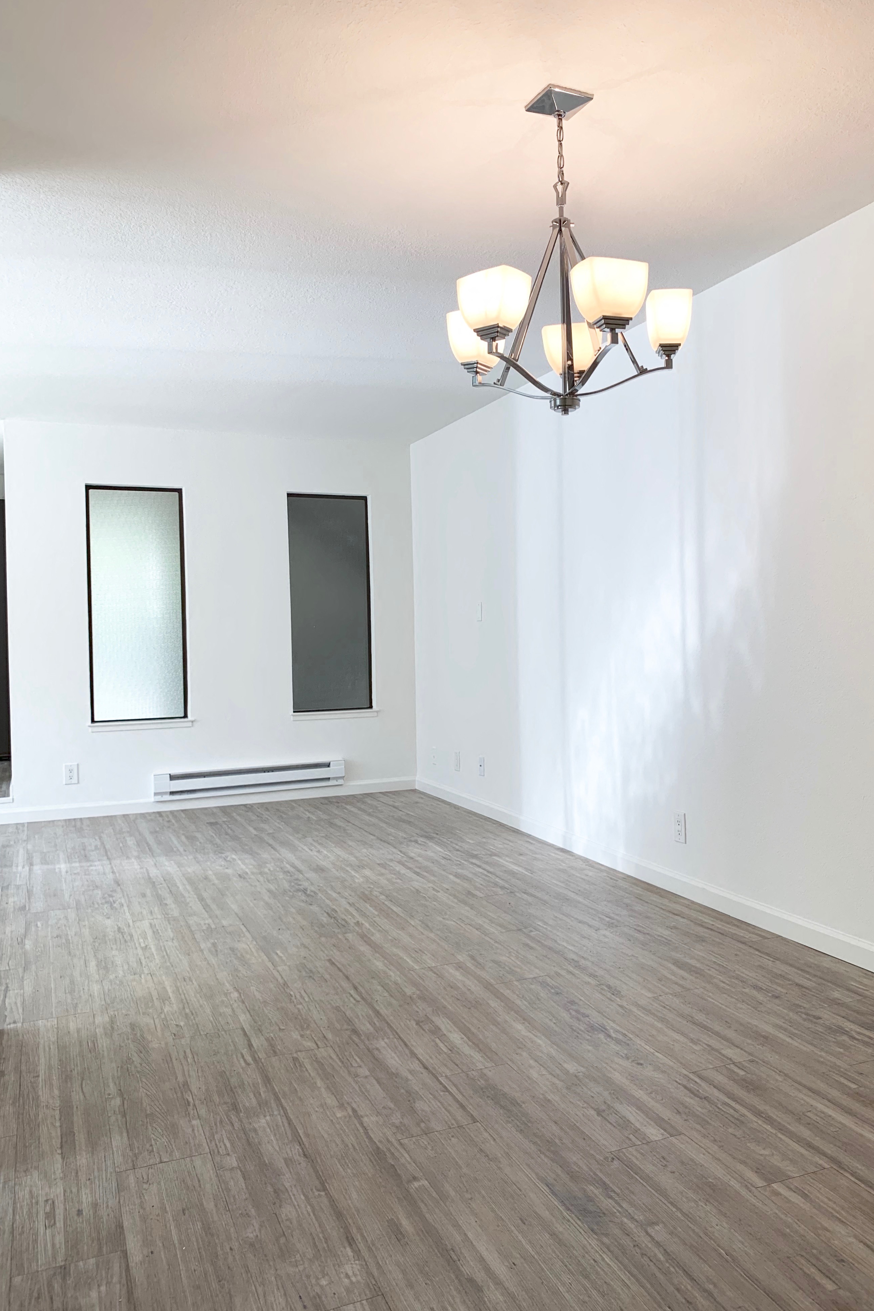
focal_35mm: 28
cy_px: 654
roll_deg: +0.9
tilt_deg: -0.4
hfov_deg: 46.3
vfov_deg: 65.5
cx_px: 495
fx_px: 1020
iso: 32
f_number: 1.8
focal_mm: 4.25
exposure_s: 1/120
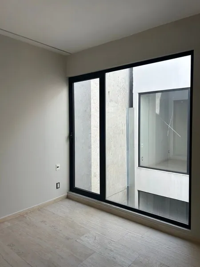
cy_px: 134
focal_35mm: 26
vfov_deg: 67.3
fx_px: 200
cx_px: 100
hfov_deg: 53.1
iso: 50
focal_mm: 5.7
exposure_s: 1/480
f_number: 1.5
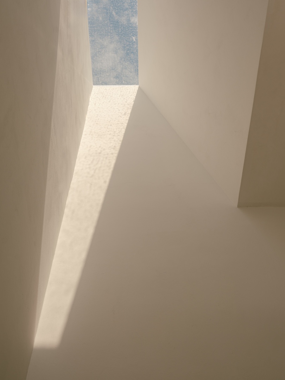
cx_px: 142
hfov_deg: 38.7
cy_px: 190
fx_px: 406
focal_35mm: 37
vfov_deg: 50.1
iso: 200
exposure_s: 1/250
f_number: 9
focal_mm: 47.4
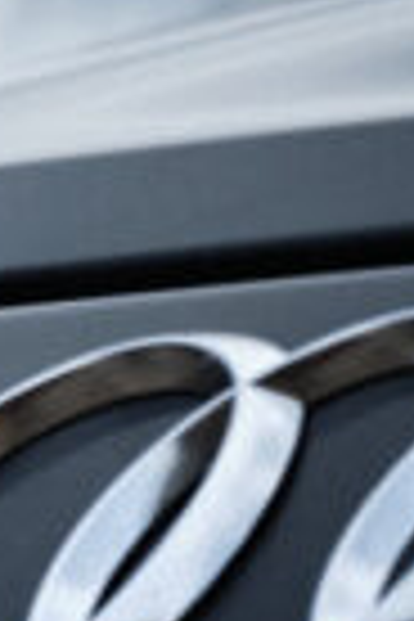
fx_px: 20112
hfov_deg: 1.2
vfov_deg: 1.8
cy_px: 364
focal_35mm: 1166
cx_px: -1184
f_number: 11
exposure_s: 1/125
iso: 640
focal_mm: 140
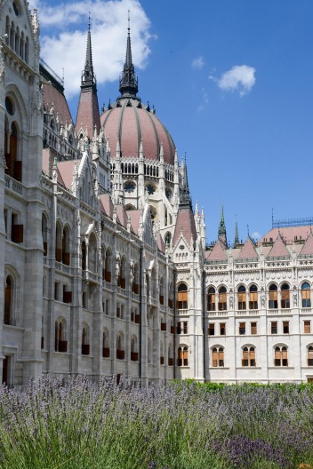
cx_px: 158
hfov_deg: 27.5
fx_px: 639
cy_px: 233
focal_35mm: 49
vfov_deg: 40.3
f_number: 13
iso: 400
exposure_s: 1/500
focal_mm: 48
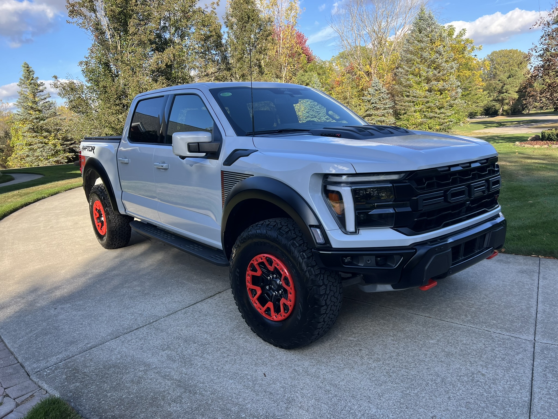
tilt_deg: -13.4
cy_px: 210
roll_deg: +4.2
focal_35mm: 26
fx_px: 419
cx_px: 279
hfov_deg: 67.3
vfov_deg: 53.1
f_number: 1.5
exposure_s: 1/1019
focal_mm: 5.7
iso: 50
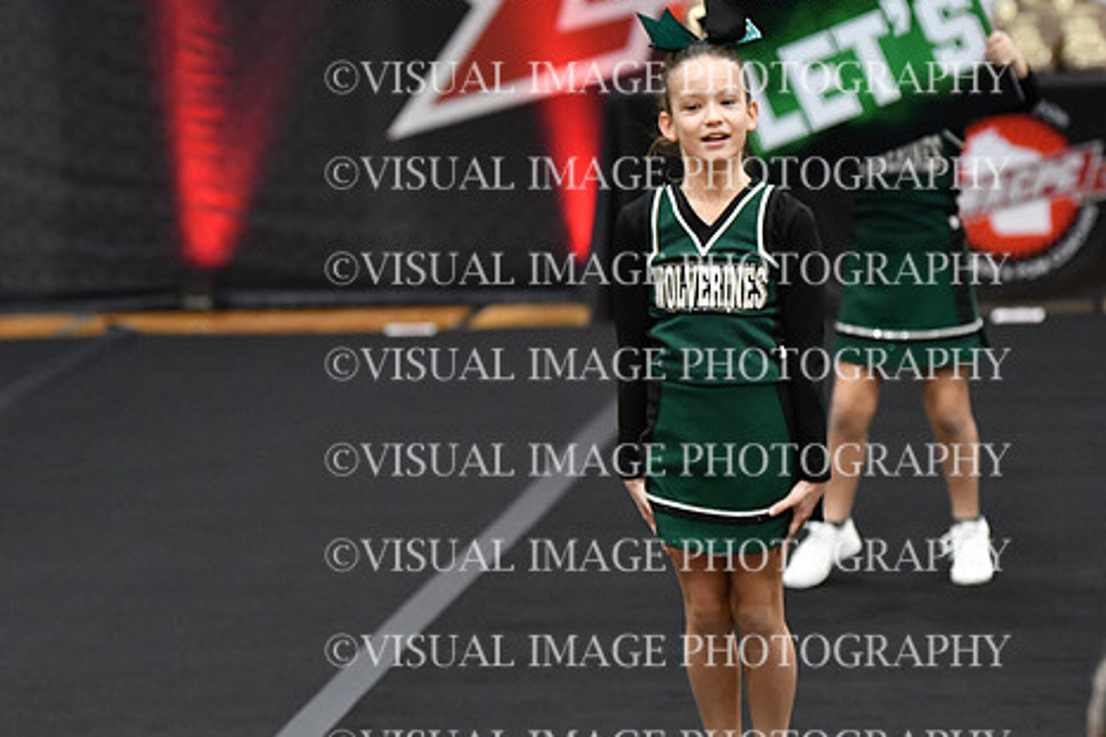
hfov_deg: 8.2
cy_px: 316
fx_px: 7708
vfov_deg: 5.5
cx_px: 668
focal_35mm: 251
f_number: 2.8
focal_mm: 135
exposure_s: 1/800
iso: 5000
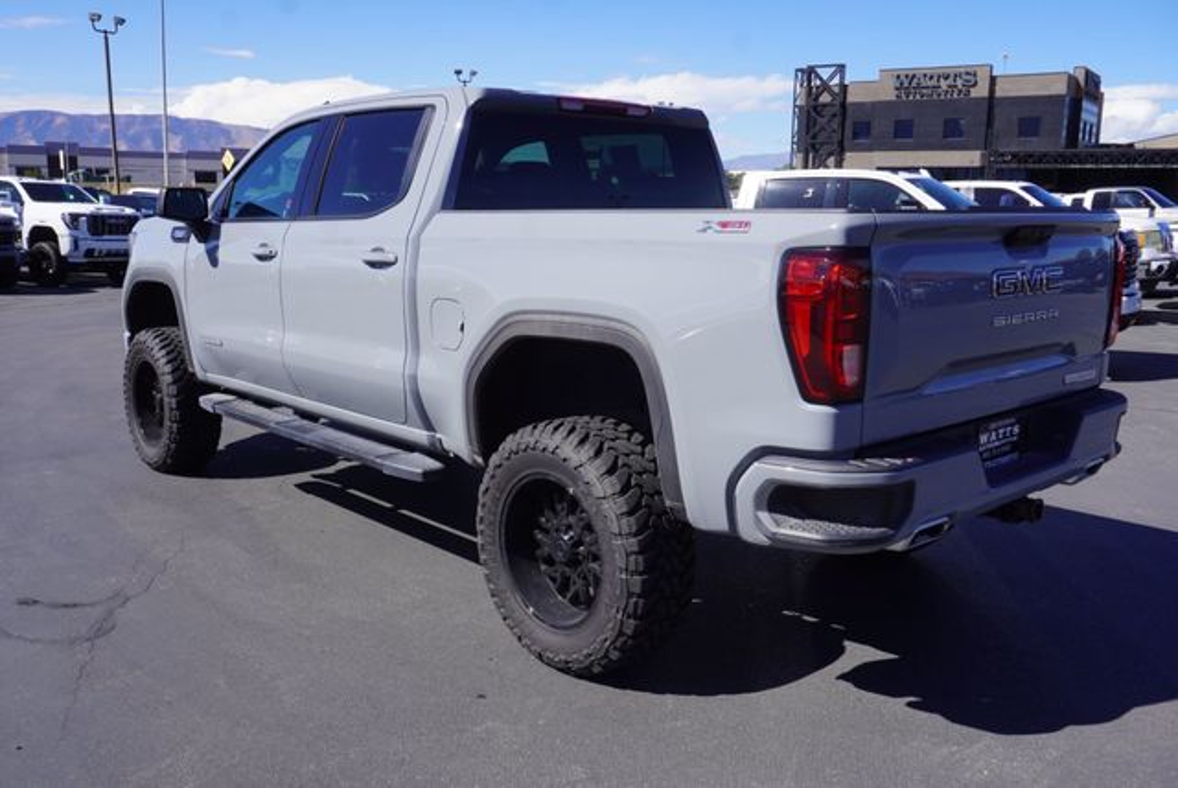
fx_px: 1032
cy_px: 394
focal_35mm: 32
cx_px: 589
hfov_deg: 59.4
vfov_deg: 41.8
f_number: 10
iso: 100
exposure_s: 1/160
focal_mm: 21
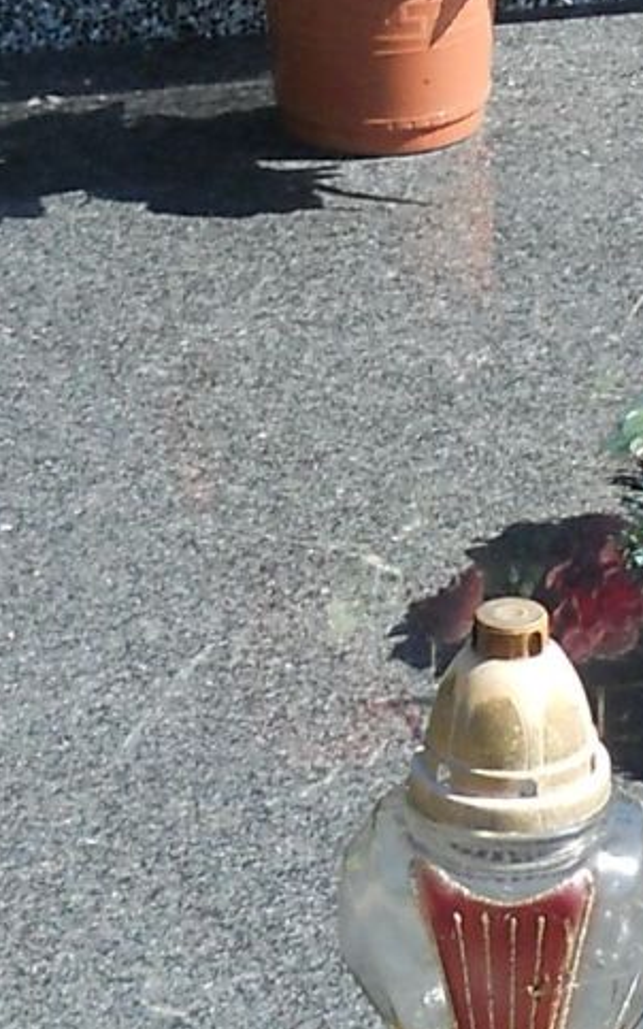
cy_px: 352
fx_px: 4905
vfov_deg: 12.0
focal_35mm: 175
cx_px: 592
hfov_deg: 7.5
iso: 80
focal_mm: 6.72
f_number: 5.5
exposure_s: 1/160
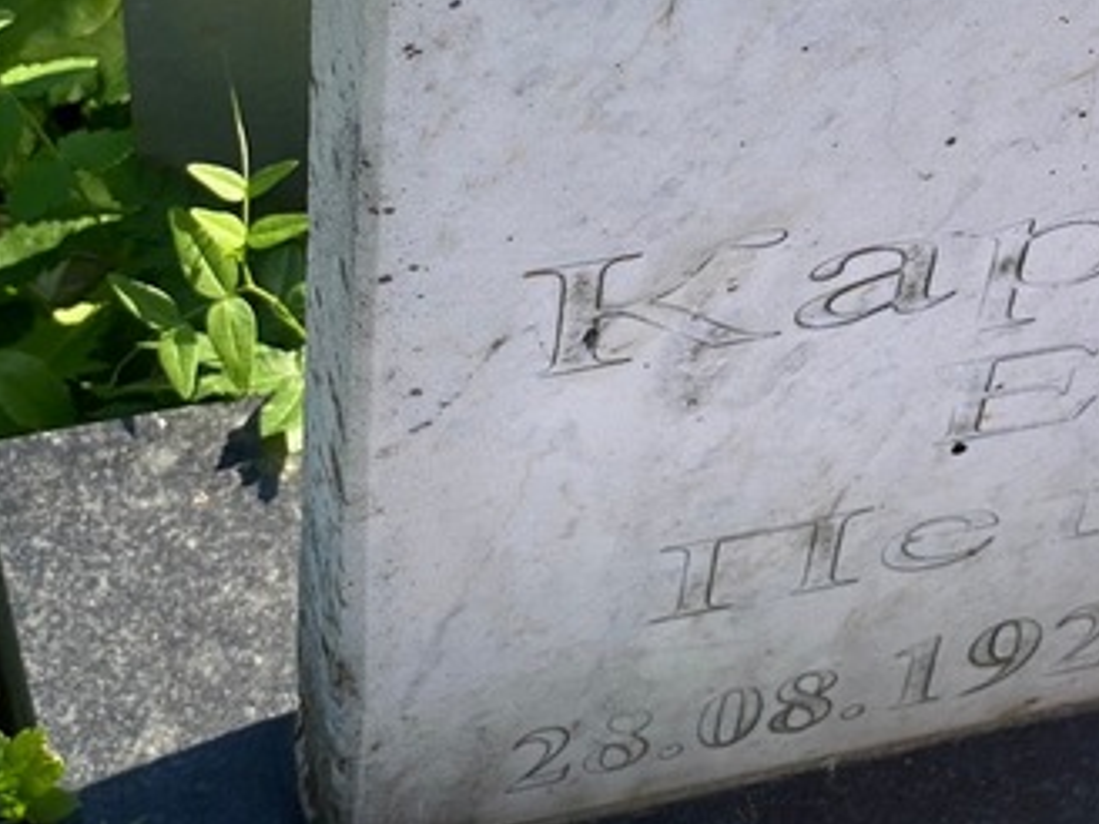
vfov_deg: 11.7
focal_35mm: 127
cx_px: 1330
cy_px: 281
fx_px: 4032
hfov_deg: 15.0
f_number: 2
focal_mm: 6
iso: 20
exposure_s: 1/615
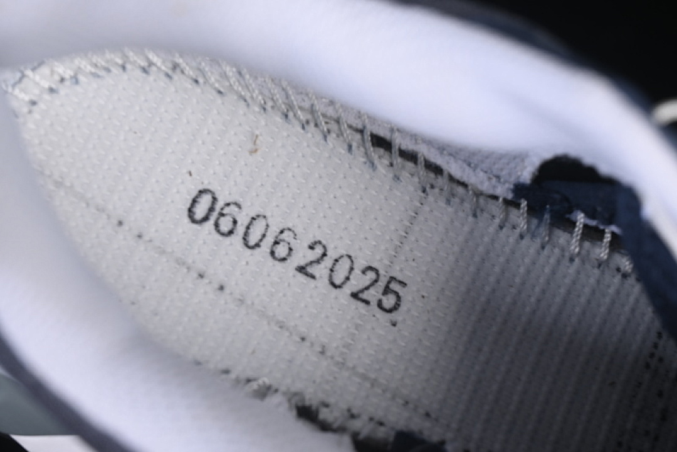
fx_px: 1410
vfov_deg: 18.2
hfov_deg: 27.0
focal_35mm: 75
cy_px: 226
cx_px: 338
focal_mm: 50
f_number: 7.1
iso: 160
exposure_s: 1/60
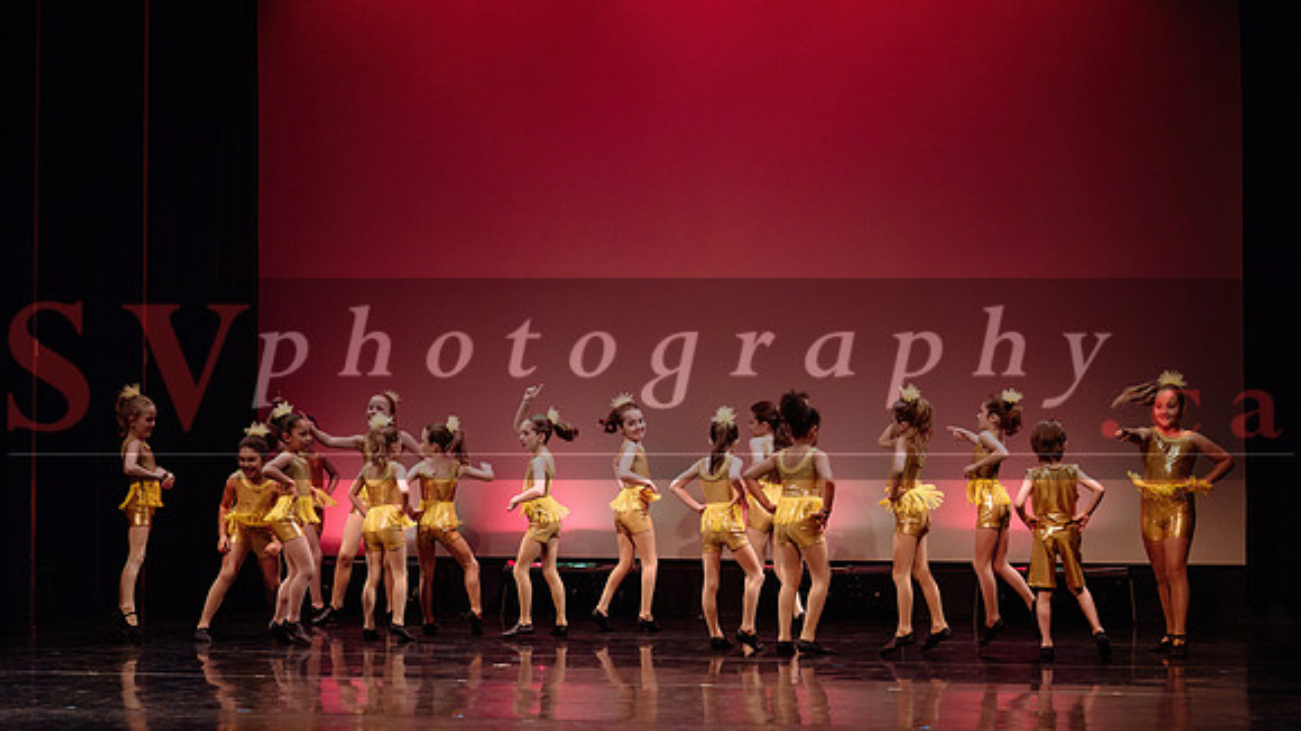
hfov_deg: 25.5
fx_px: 2870
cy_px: 365
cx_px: 657
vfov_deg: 14.5
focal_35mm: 83
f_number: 2.8
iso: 1600
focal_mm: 70
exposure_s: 1/250
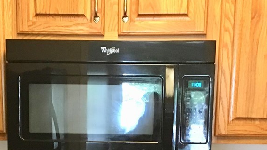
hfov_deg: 34.3
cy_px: 152
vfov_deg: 19.1
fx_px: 432
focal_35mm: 61
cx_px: 112
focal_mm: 3.3
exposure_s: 1/17
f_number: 2.4
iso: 200
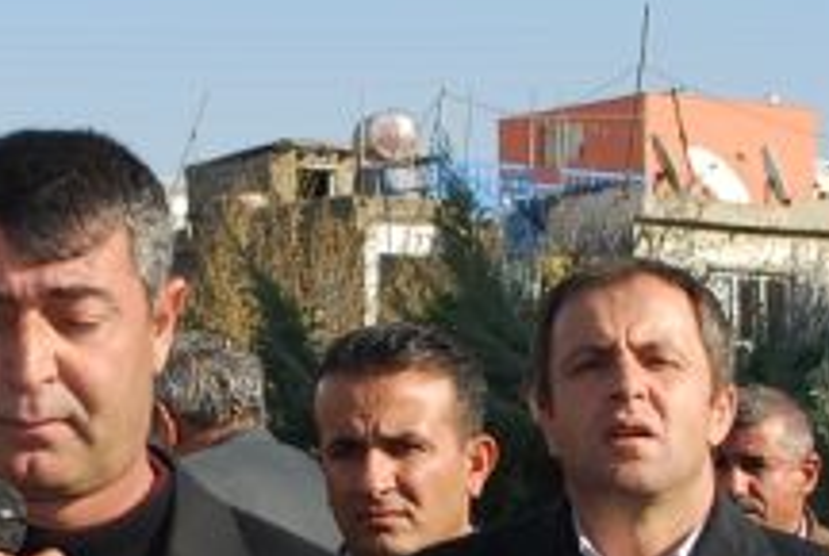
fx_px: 3277
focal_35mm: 142
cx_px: 211
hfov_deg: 14.4
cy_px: 406
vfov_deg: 9.7
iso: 100
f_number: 6.3
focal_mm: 32
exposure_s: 1/200
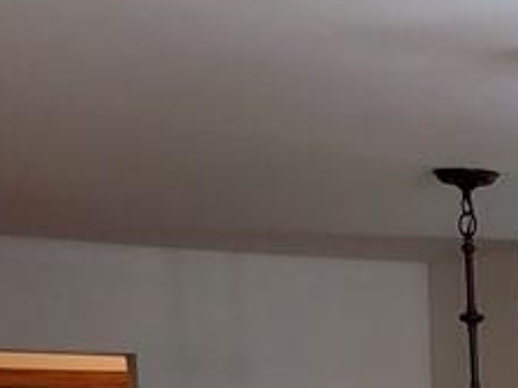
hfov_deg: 14.1
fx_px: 1781
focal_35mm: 119
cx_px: 1011
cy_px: 707
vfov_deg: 11.5
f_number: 2.4
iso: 250
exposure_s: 1/39
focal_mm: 4.3
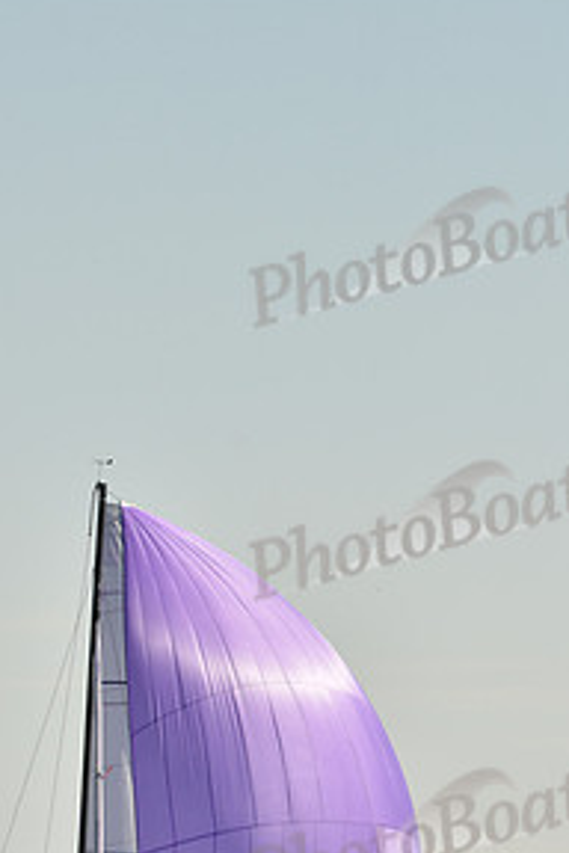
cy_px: 720
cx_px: 96
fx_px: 11474
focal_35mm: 484
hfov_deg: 2.8
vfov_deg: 4.3
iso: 250
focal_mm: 240
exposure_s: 1/1250
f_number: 8
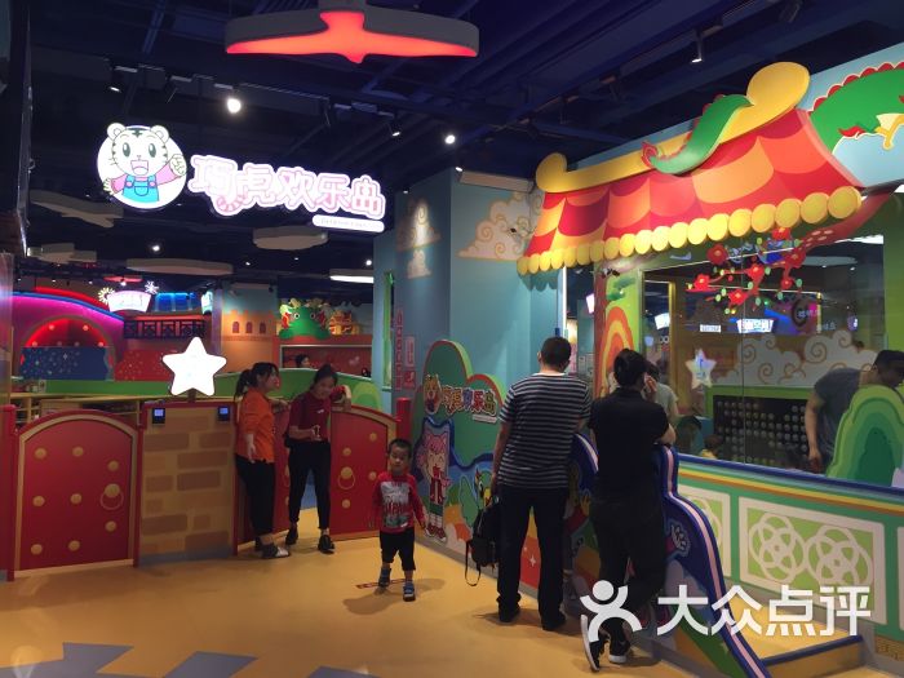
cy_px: 339
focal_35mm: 29
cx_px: 452
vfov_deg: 48.2
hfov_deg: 61.7
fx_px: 757
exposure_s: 1/33
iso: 40
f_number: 2.2
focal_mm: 4.15
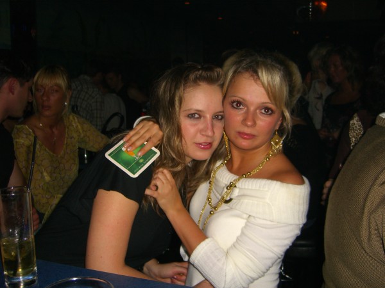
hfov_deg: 49.0
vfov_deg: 37.7
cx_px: 192
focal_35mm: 38
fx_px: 423
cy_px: 144
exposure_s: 1/60
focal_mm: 7.9
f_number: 2.8
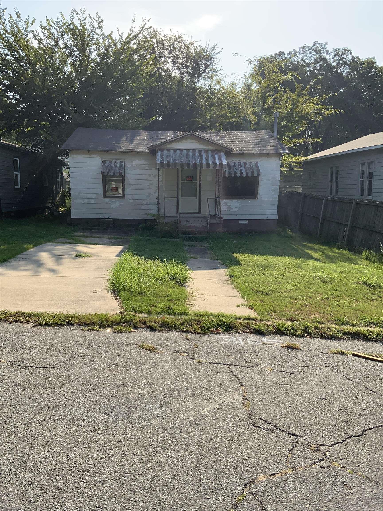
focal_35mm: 29
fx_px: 428
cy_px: 256
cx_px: 192
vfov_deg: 61.7
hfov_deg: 48.2
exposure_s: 1/1279
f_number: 1.8
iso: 16
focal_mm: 3
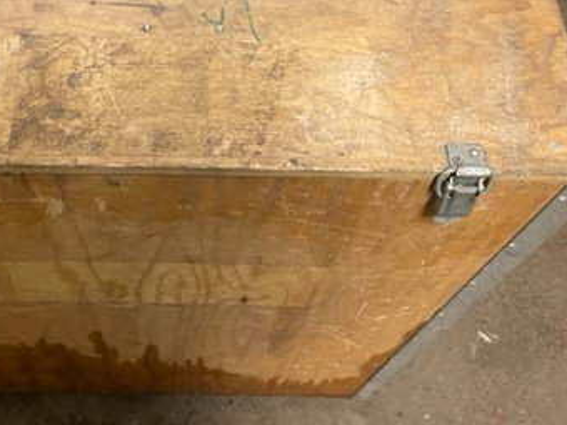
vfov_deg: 29.4
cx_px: 142
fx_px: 803
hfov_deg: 37.9
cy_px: 132
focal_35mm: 49
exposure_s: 1/50
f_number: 1.6
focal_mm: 4.2
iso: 250
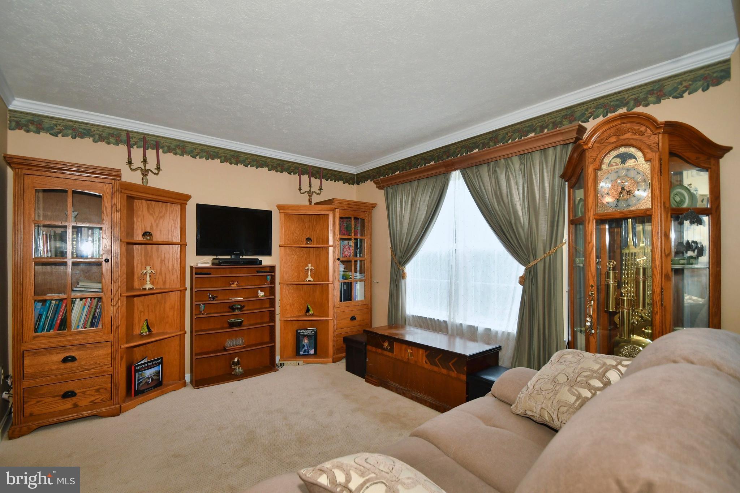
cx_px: 370
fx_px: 308
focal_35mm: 15
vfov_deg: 77.3
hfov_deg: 100.4
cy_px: 246
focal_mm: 10
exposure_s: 1/125
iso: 400
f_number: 5
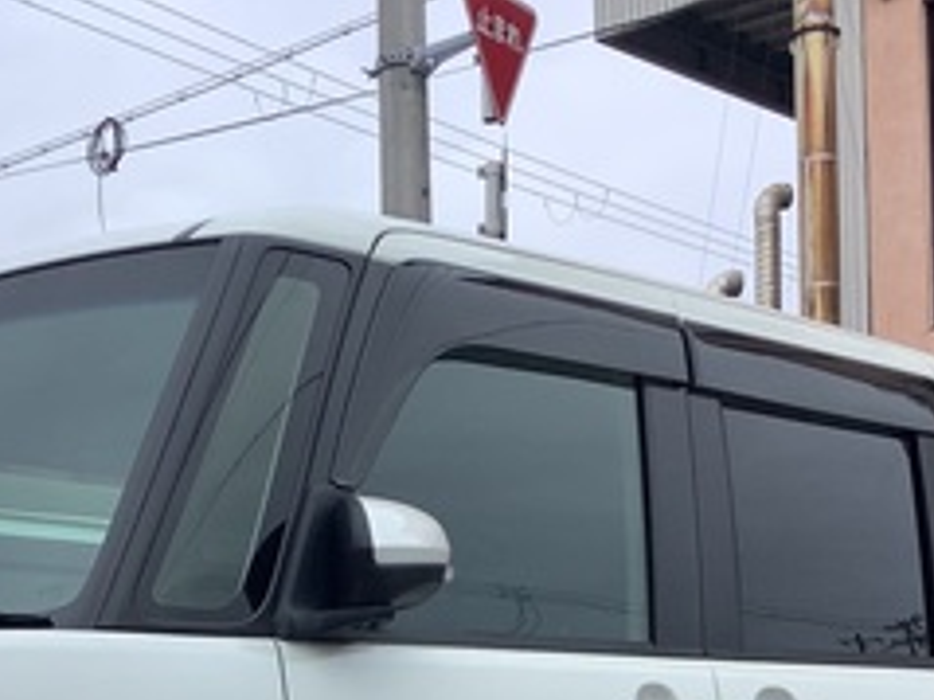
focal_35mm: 83
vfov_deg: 16.7
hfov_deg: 23.4
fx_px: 2238
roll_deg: +0.9
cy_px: 935
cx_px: 266
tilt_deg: -2.4
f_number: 2.4
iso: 25
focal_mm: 3.3
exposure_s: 1/509
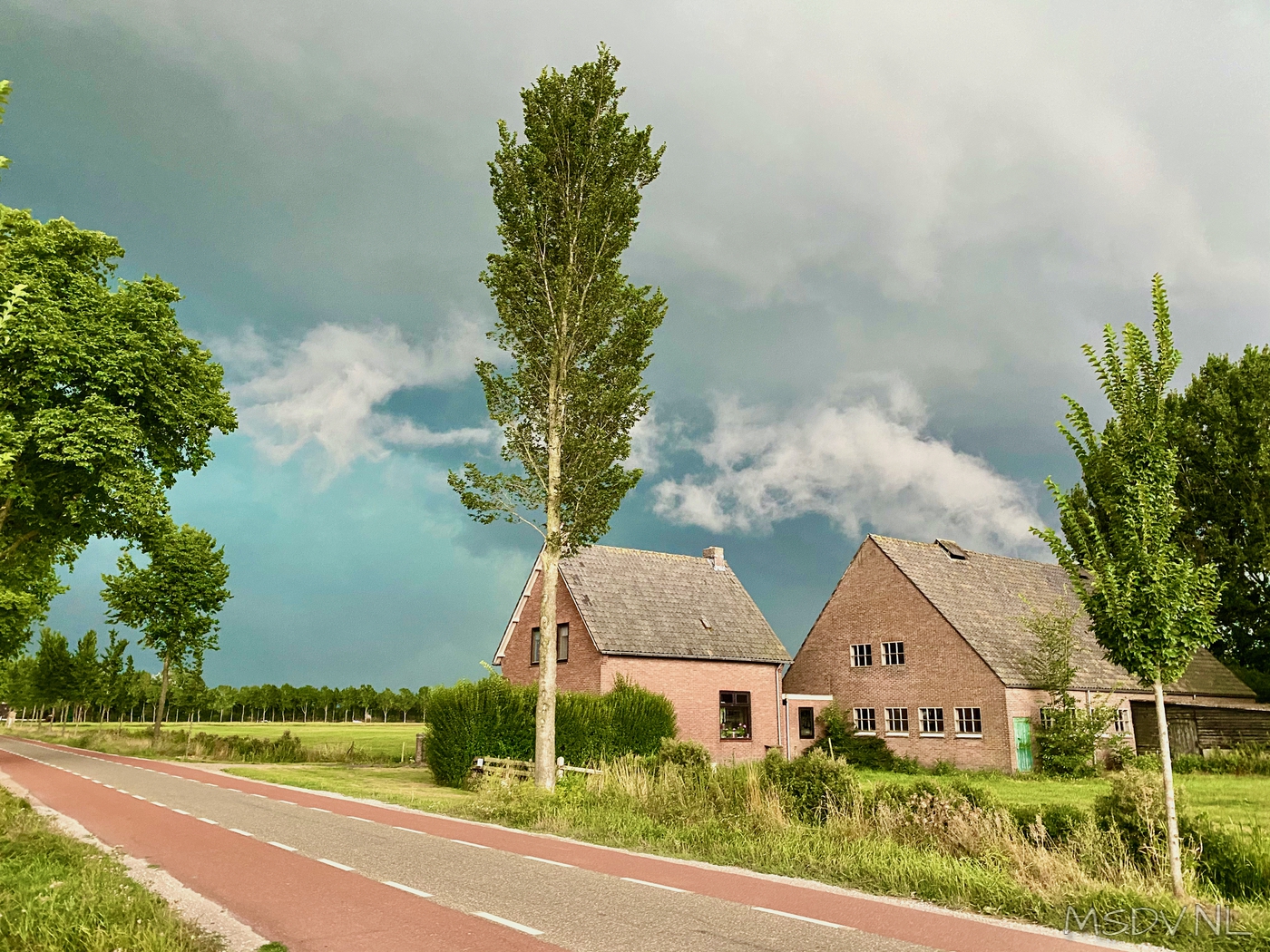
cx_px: 635
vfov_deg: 53.1
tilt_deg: +16.8
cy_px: 476
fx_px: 954
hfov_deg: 67.3
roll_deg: -3.7
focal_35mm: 26
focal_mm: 4.25
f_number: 1.8
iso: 400
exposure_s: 1/60
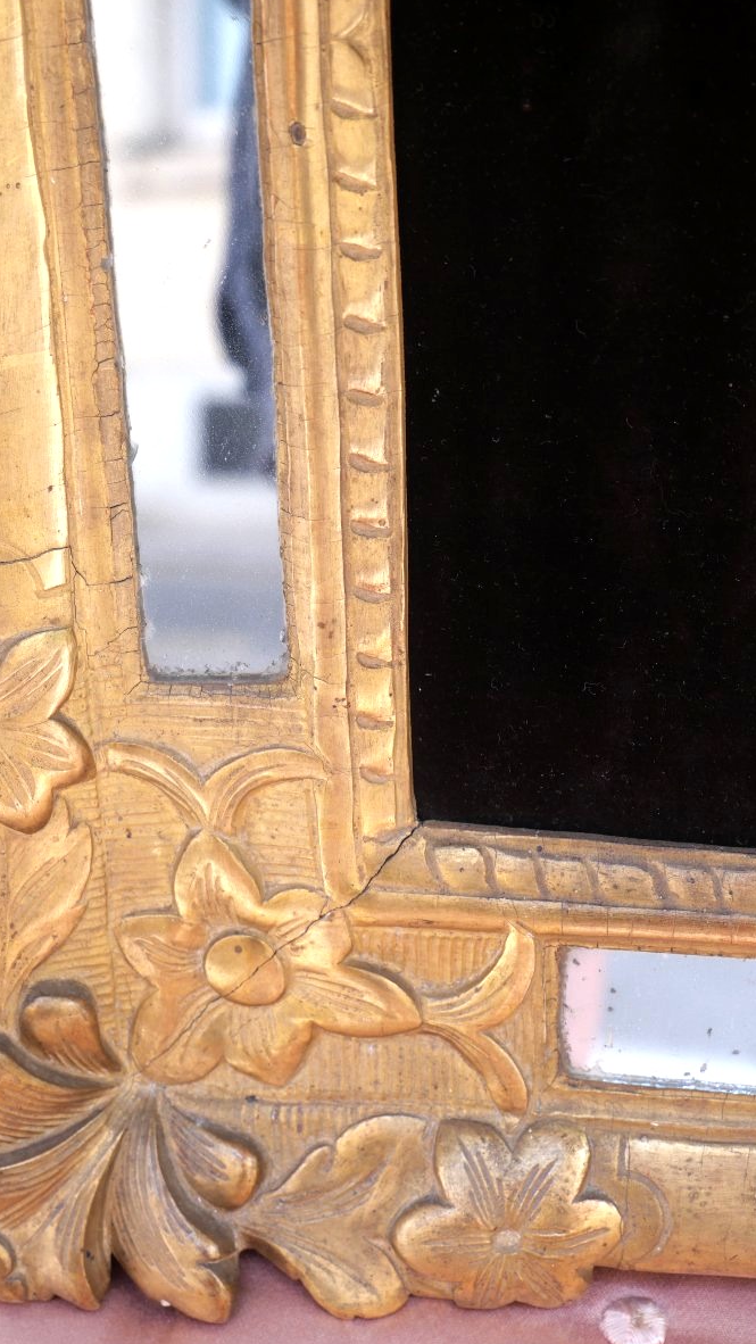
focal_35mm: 73
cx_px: 289
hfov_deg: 16.5
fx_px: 2601
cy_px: 672
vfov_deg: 29.0
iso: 200
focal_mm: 33
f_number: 5.1
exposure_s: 1/80
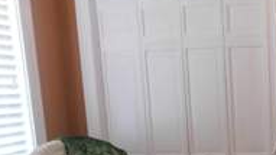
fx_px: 461
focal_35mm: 63
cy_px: 169
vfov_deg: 18.4
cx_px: 318
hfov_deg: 29.4
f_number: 3
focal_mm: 4
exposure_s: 1/25
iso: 400
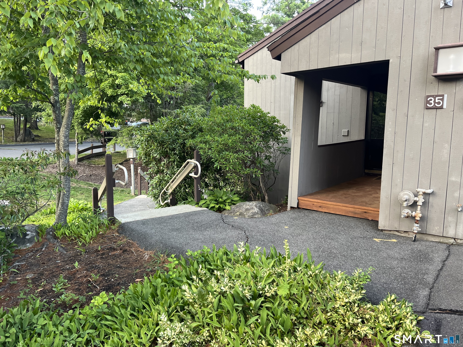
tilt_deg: -7.4
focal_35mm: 26
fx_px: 348
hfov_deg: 67.3
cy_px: 174
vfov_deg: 53.1
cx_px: 232
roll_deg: -0.2
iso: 125
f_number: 1.5
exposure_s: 1/115
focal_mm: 5.7
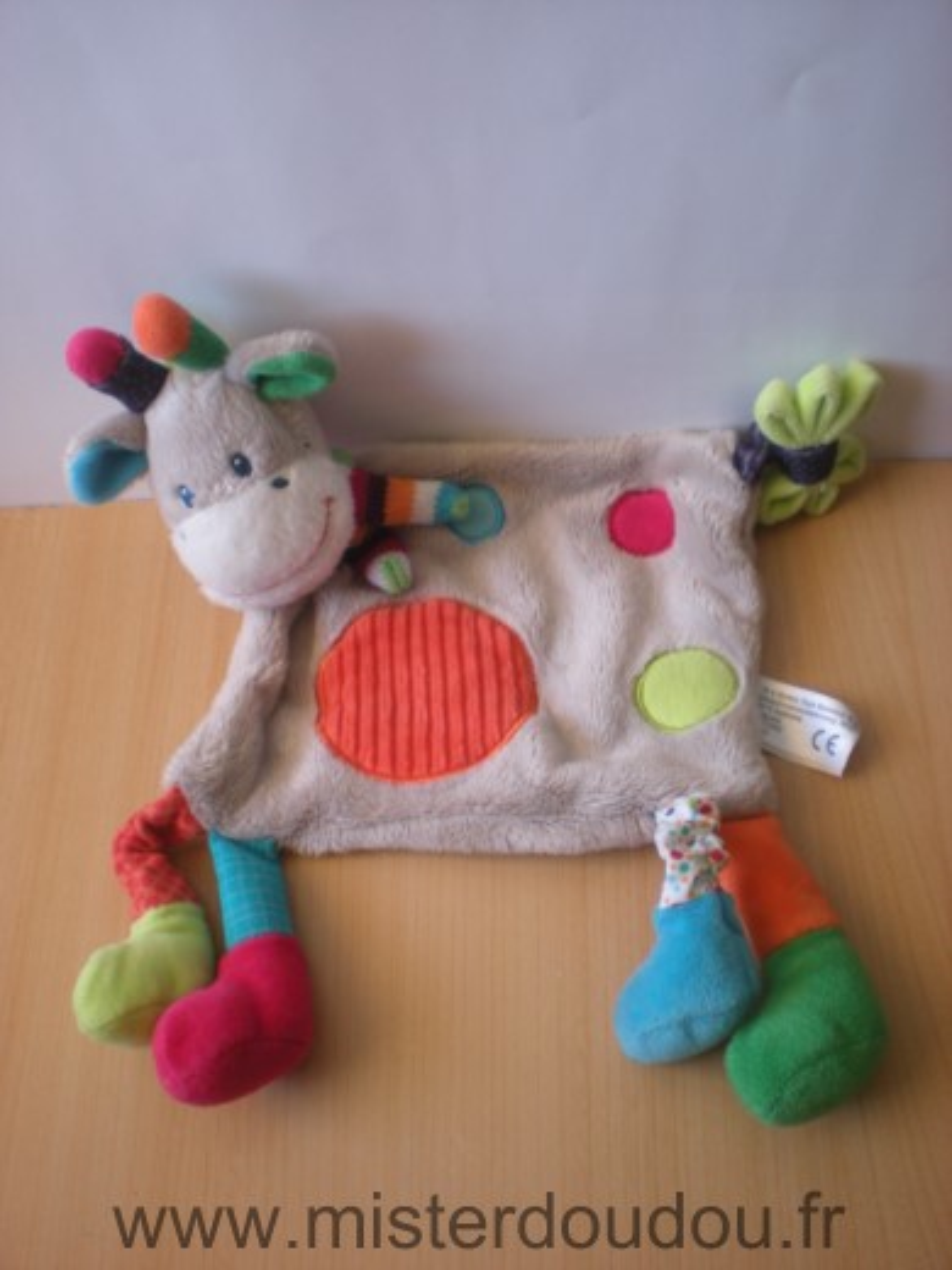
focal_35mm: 38
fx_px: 1393
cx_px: 476
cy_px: 635
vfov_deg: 49.0
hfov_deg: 37.7
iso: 129
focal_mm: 6.3
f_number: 3.1
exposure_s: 1/57
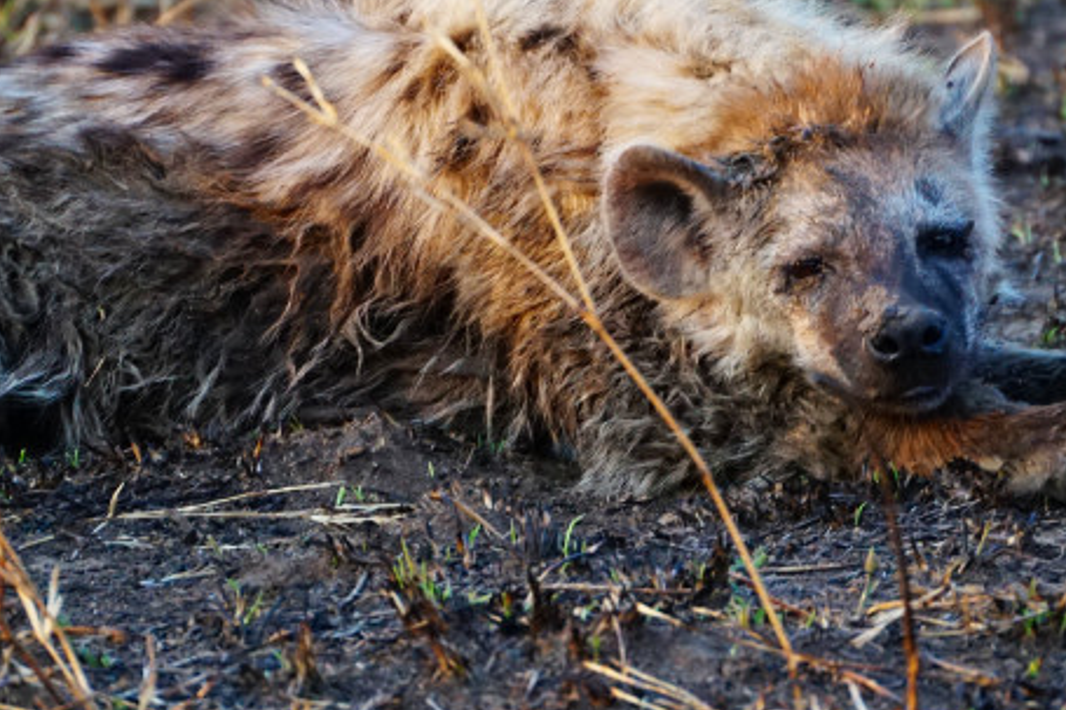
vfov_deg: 2.0
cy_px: 243
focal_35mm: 691
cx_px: 637
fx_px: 20453
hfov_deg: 3.0
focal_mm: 262
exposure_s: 1/500
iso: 2000
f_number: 6.3
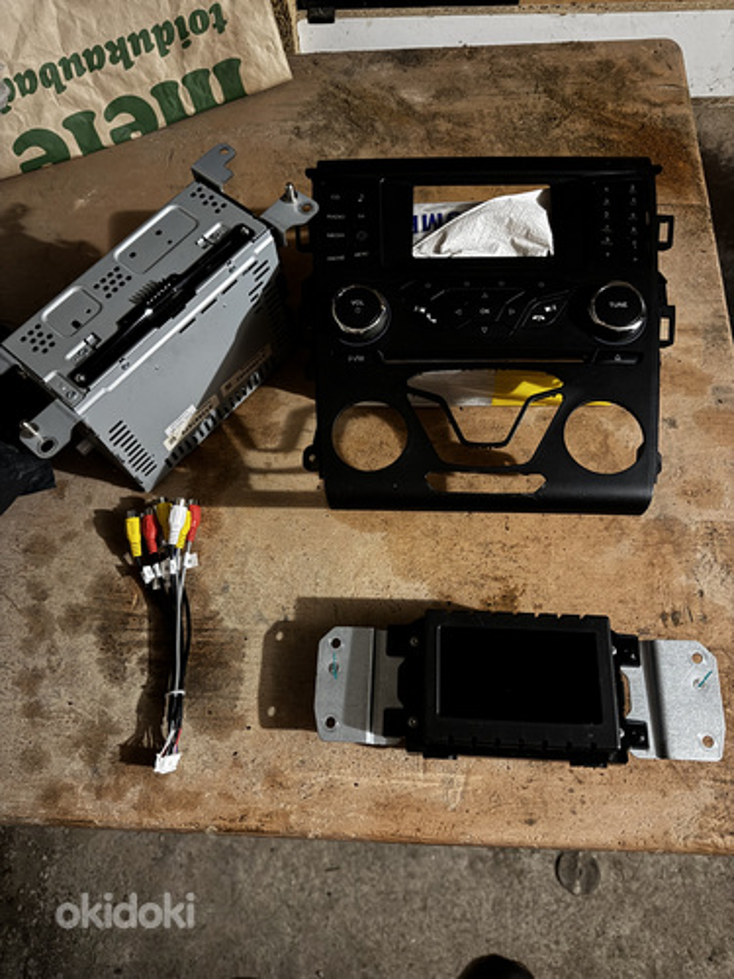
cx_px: 367
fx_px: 679
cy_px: 490
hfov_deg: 56.8
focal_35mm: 24
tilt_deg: -67.5
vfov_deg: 71.6
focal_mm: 6.76
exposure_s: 1/13
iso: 800
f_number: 1.78
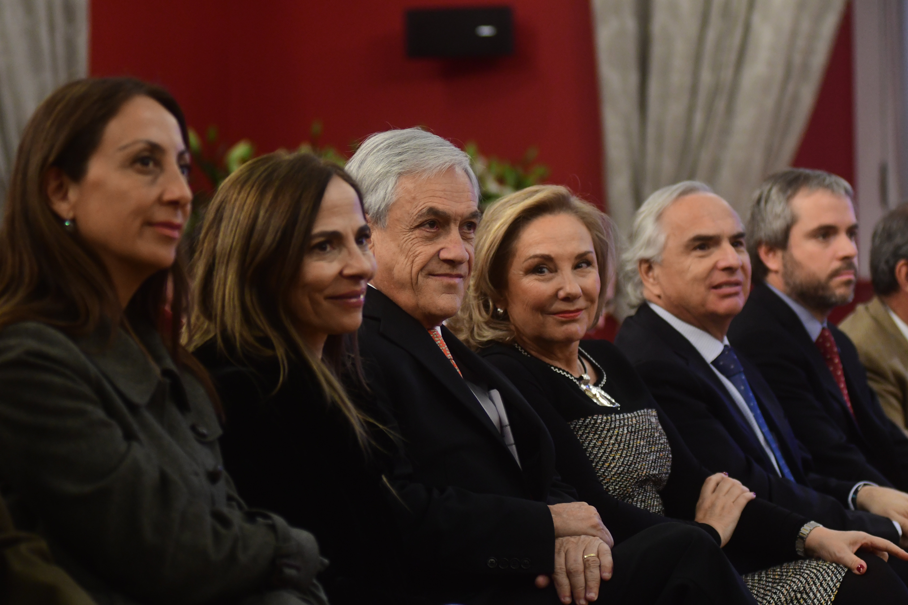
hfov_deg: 17.1
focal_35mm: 120
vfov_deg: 11.4
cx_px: 454
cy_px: 302
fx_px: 3026
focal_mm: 80
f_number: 2.8
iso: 2000
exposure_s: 1/250
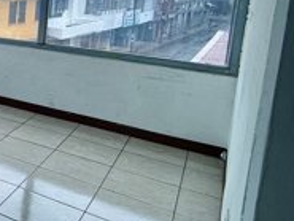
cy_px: 24
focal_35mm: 48
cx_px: -155
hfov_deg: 26.9
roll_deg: -1.1
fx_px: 408
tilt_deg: -8.5
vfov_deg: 29.1
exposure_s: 1/254
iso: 50
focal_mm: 2.22
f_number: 2.2
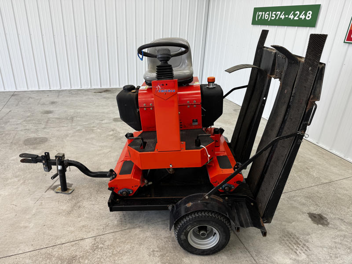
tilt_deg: -24.4
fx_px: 244
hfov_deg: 71.6
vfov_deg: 56.8
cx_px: 176
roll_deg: -3.4
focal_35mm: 24
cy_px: 132
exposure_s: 1/120
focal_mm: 6.76
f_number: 1.78
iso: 64
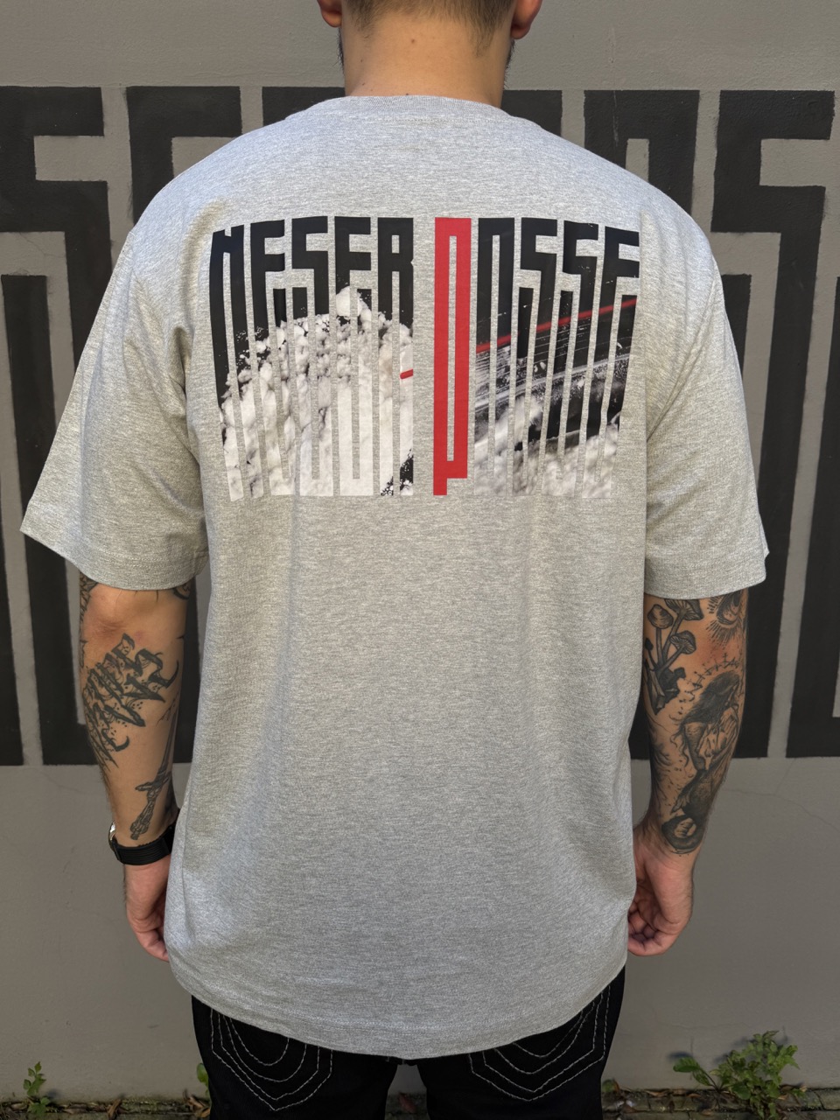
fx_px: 777
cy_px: 560
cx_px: 420
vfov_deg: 71.6
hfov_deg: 56.8
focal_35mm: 24
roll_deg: -0.9
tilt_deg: -8.9
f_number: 1.78
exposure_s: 1/593
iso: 80
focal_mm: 6.76
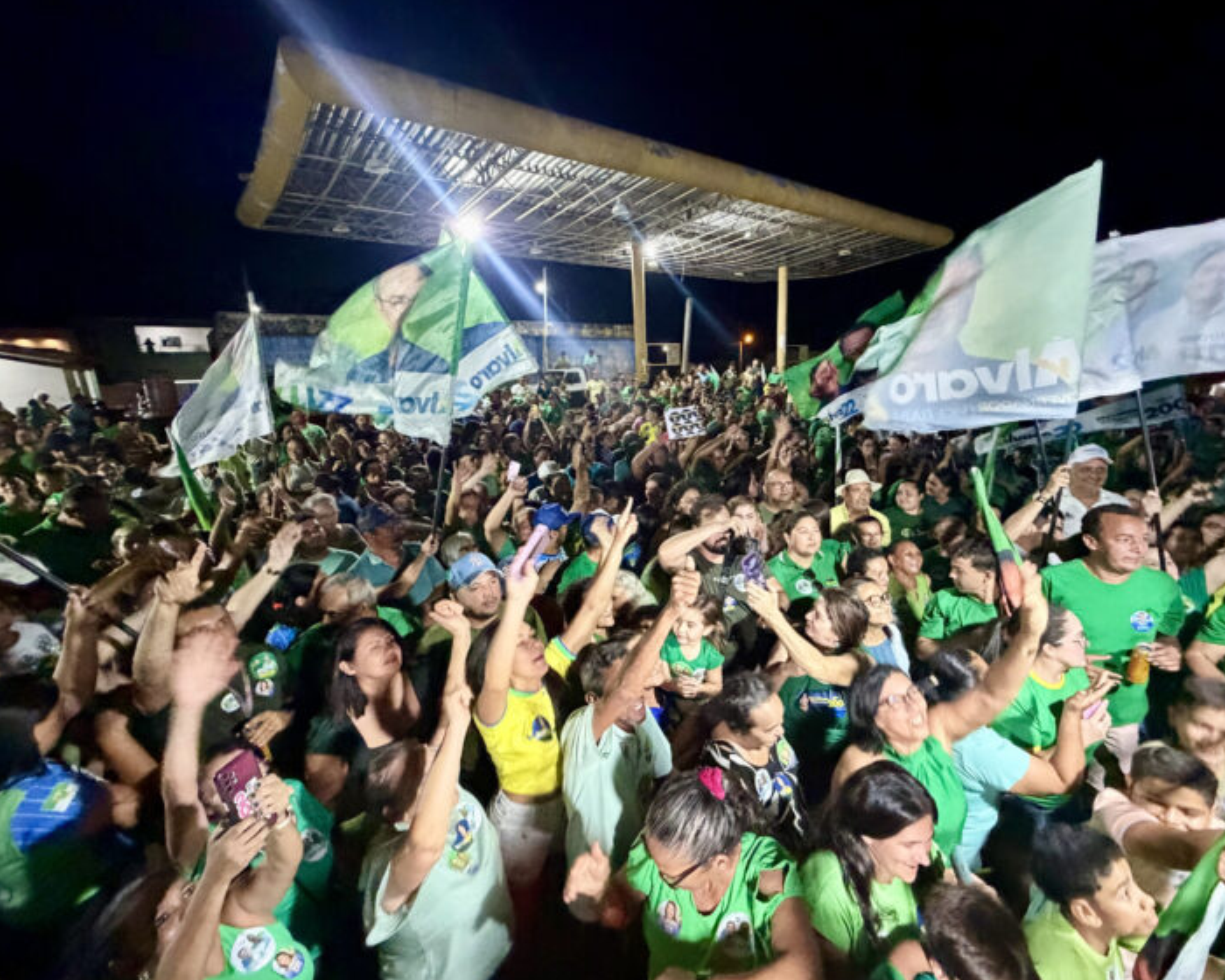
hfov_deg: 96.7
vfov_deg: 84.0
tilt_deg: -13.8
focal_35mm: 15
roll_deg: +1.5
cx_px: 640
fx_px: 544
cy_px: 495
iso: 800
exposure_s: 1/60
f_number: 2.2
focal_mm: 2.22
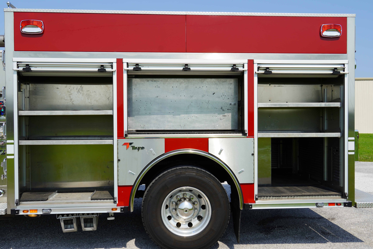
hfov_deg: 51.3
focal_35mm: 38
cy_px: 124
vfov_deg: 35.5
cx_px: 186
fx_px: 389
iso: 100
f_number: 10
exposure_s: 1/200
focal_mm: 25
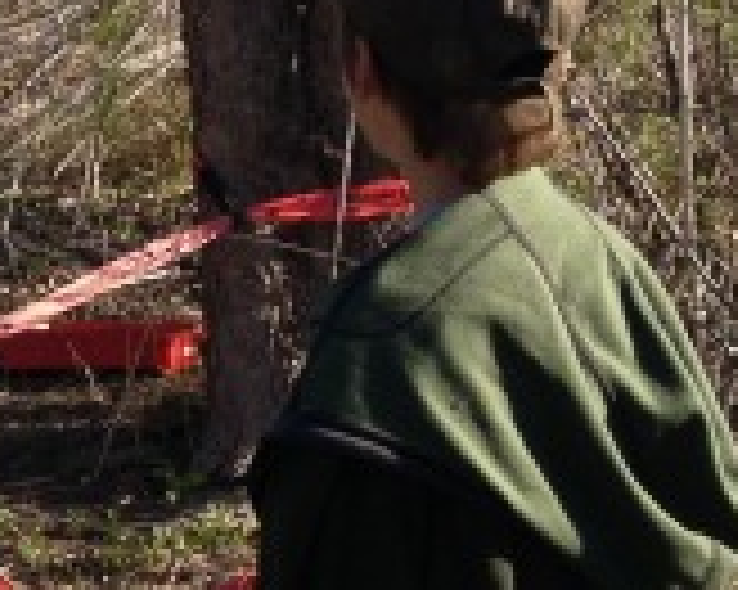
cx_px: -400
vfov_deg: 9.0
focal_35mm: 167
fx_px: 3645
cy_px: -266
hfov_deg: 11.1
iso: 50
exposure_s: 1/890
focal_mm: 4.28
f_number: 2.4
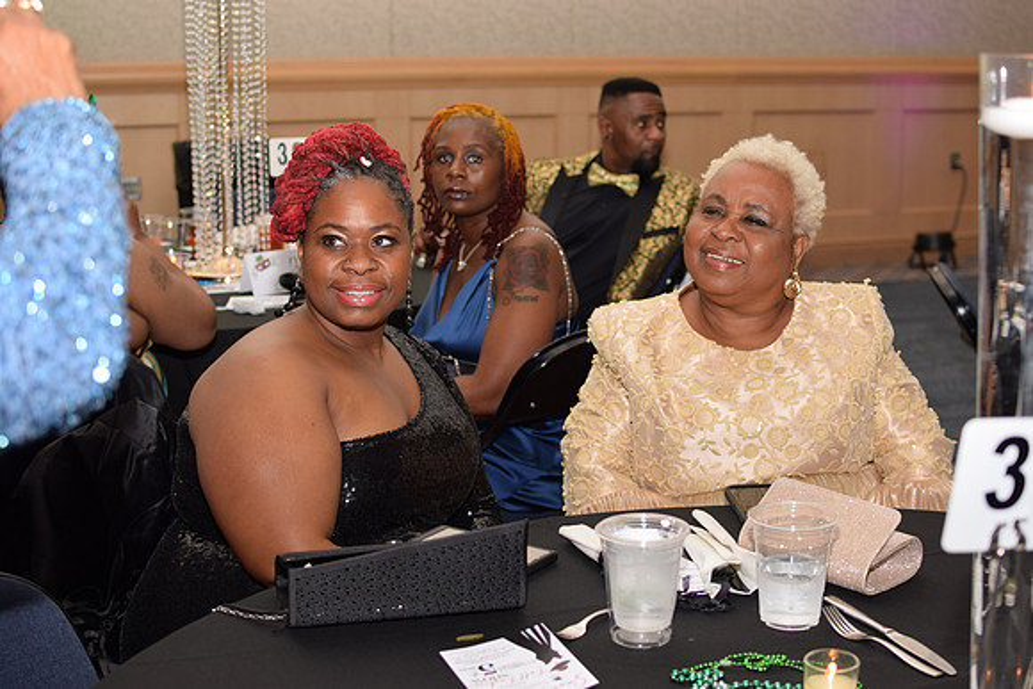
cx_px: 516
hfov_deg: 37.8
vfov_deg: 25.8
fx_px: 1507
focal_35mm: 52
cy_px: 344
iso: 200
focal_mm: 35
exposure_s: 1/125
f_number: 3.2
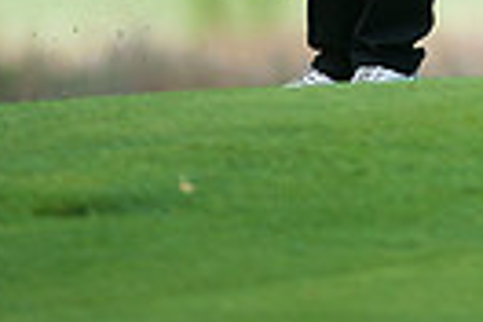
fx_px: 17722
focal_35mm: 1321
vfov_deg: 1.0
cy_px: -373
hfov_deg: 1.6
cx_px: 743
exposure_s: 1/2000
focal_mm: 300
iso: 400
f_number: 4
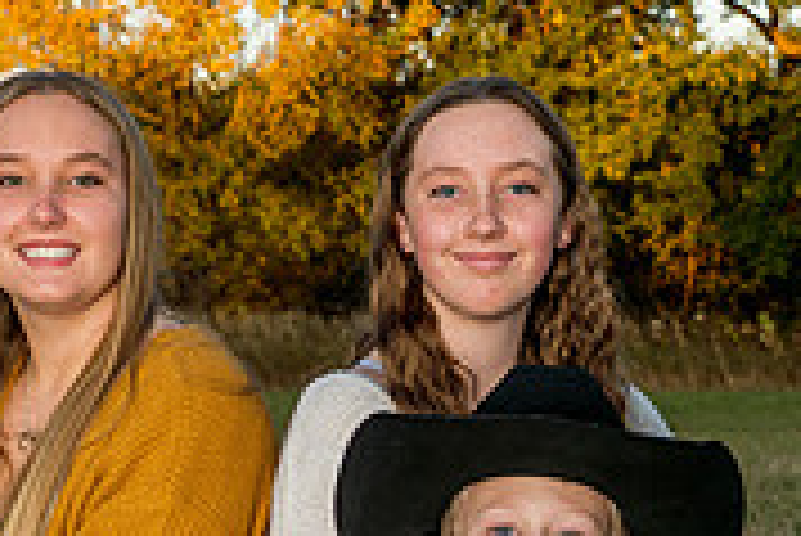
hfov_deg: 15.7
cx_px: 342
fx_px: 2895
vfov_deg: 10.5
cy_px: 507
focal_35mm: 130
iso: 100
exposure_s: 1/125
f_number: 6.3
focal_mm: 40
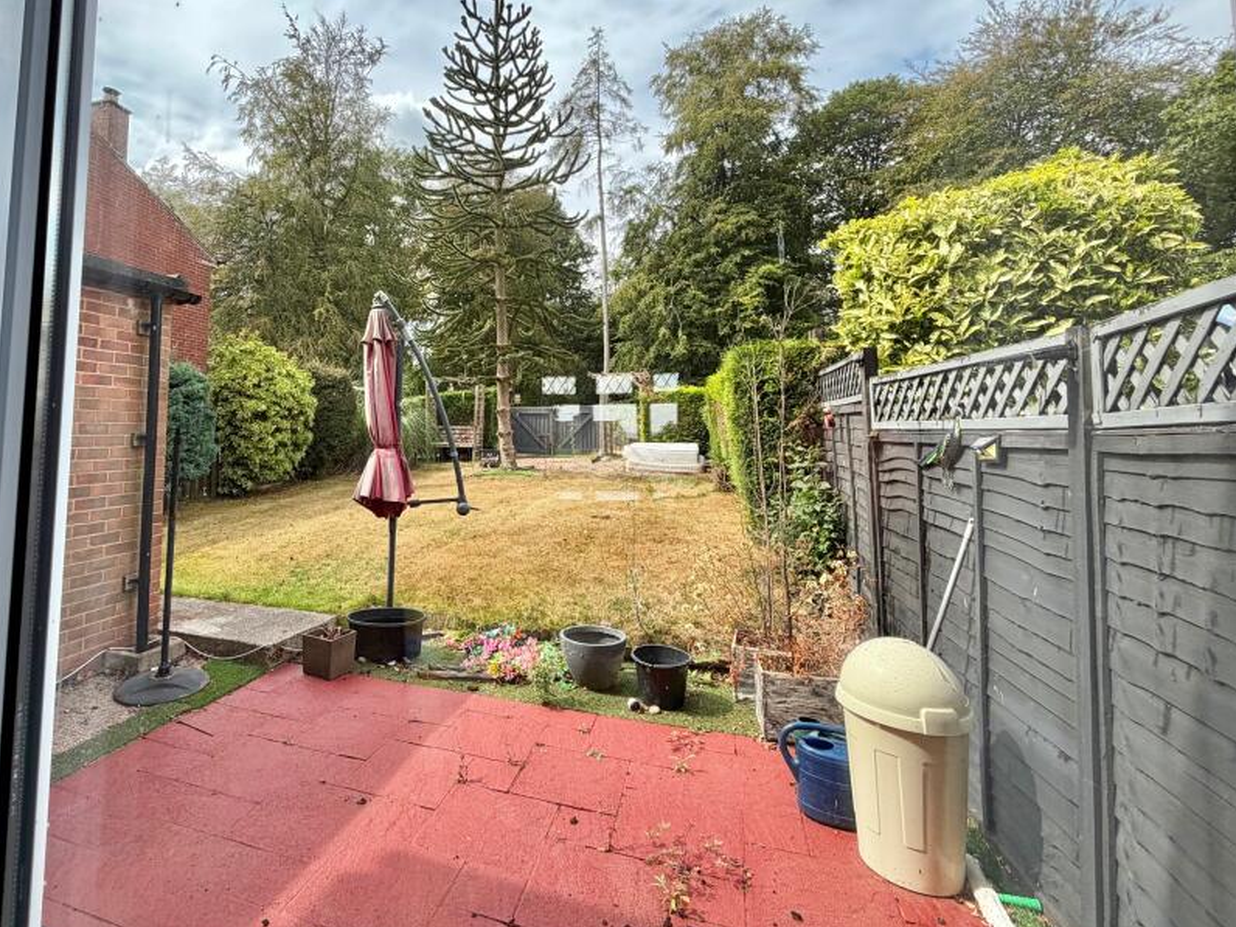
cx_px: 472
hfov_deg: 86.2
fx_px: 643
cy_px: 371
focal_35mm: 18
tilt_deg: +4.4
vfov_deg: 70.9
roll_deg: -1.2
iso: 40
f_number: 2.2
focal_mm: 2.22
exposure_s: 1/585
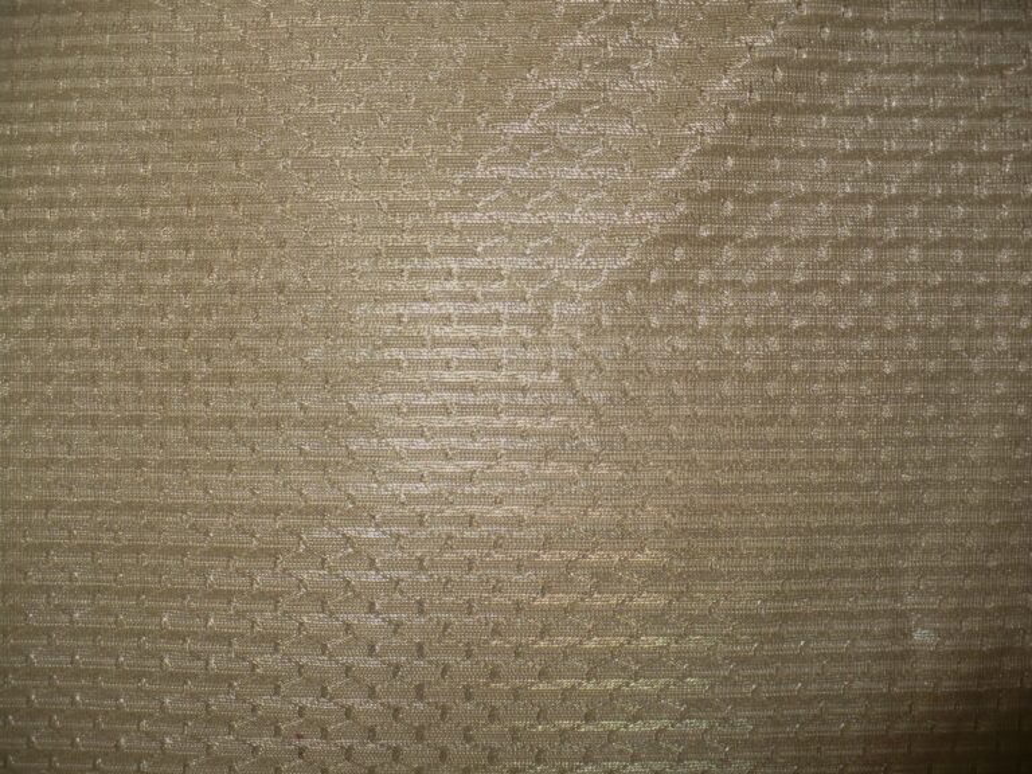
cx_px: 516
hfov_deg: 50.1
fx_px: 1103
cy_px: 387
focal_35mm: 37
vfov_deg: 38.7
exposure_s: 1/30
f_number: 2.8
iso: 100
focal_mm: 6.1
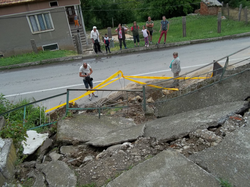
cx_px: 125
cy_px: 94
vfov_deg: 44.2
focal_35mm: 32
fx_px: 231
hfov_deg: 56.8
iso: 80
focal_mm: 5.7
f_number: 8.8
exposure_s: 1/100
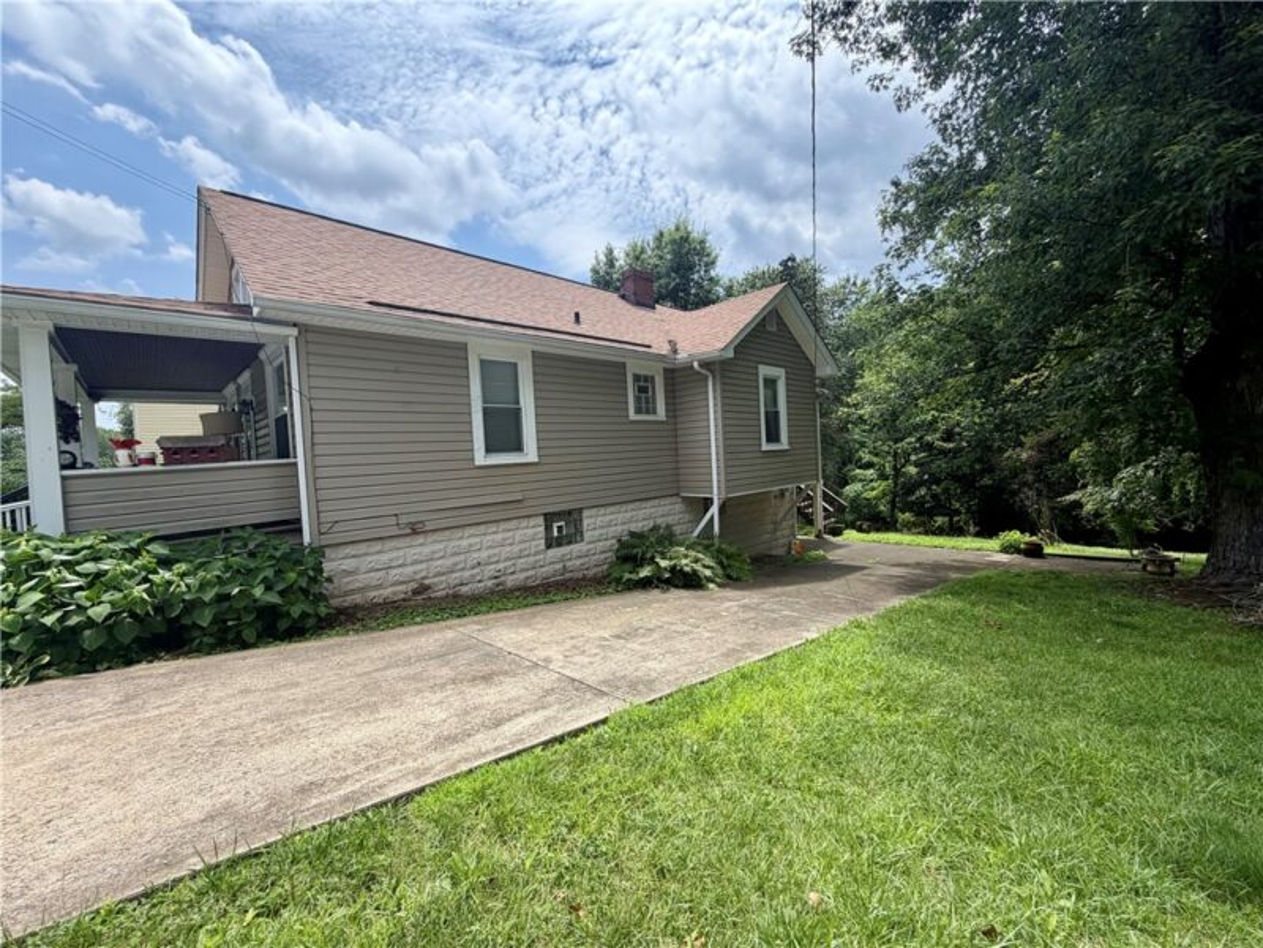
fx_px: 511
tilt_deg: -1.5
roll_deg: +2.9
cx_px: 632
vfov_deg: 85.7
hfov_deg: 102.1
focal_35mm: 14
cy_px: 474
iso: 32
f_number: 2.2
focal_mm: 2.22
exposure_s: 1/770
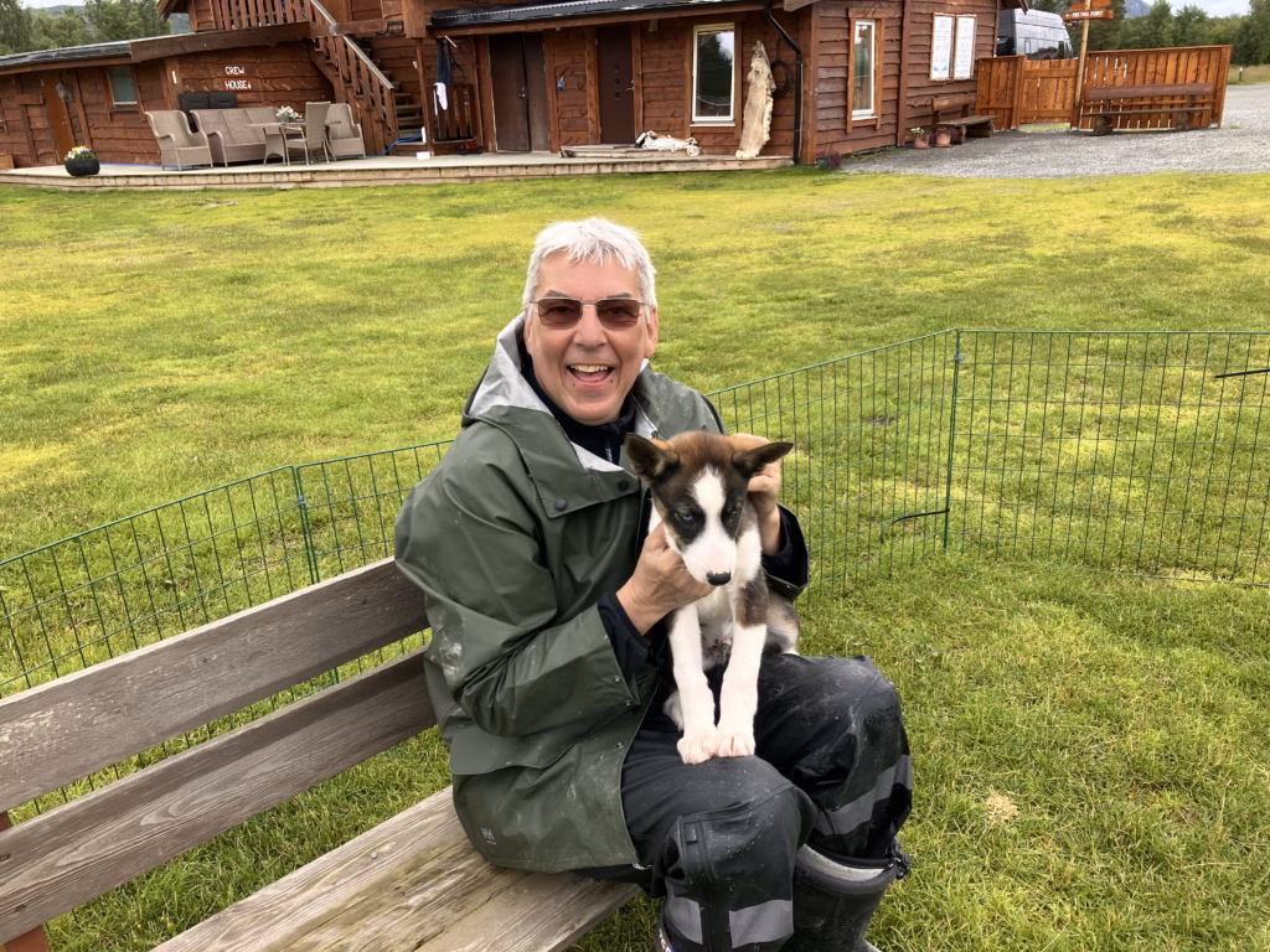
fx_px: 1027
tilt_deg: -20.3
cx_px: 635
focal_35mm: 28
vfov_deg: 49.7
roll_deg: +2.5
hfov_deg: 63.4
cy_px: 476
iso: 32
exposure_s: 1/317
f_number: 1.8
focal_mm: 3.99
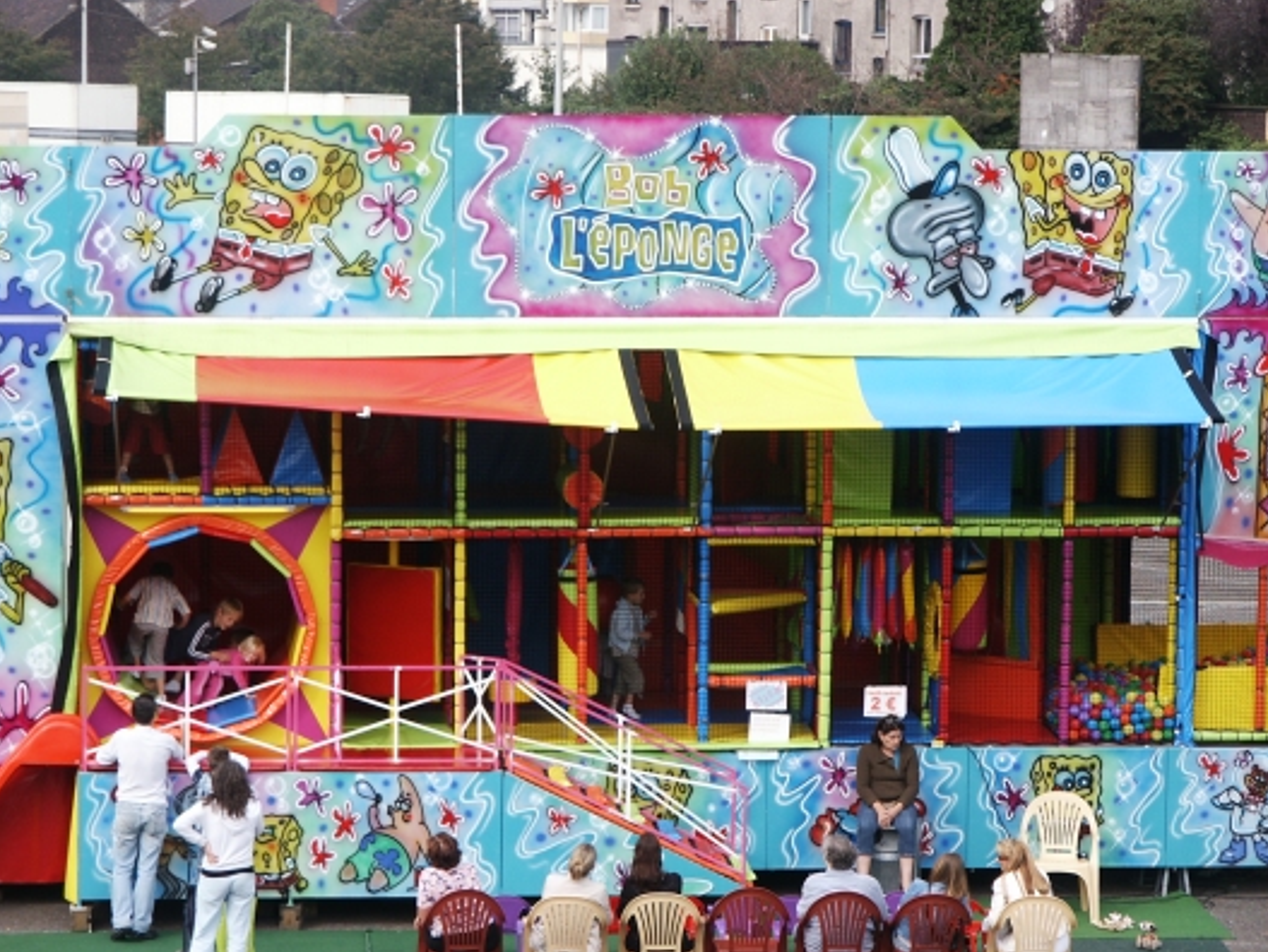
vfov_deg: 12.4
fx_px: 4399
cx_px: 623
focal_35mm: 120
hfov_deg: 16.4
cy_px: 475
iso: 64
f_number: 3.6
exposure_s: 1/250
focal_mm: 23.46
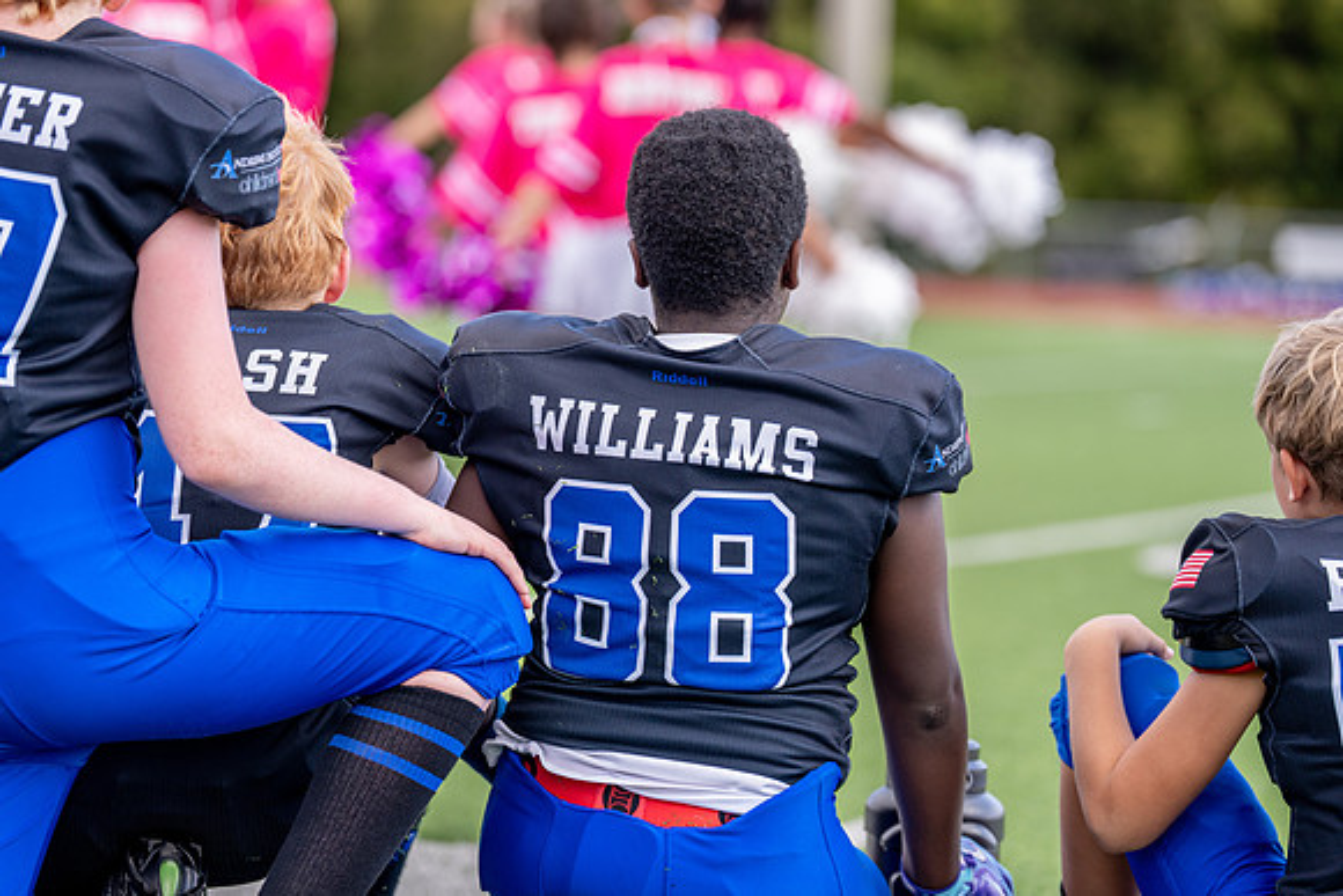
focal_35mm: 149
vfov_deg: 9.2
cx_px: 642
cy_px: 407
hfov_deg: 13.8
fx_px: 5548
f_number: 2.8
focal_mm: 135
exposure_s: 1/1600
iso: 320
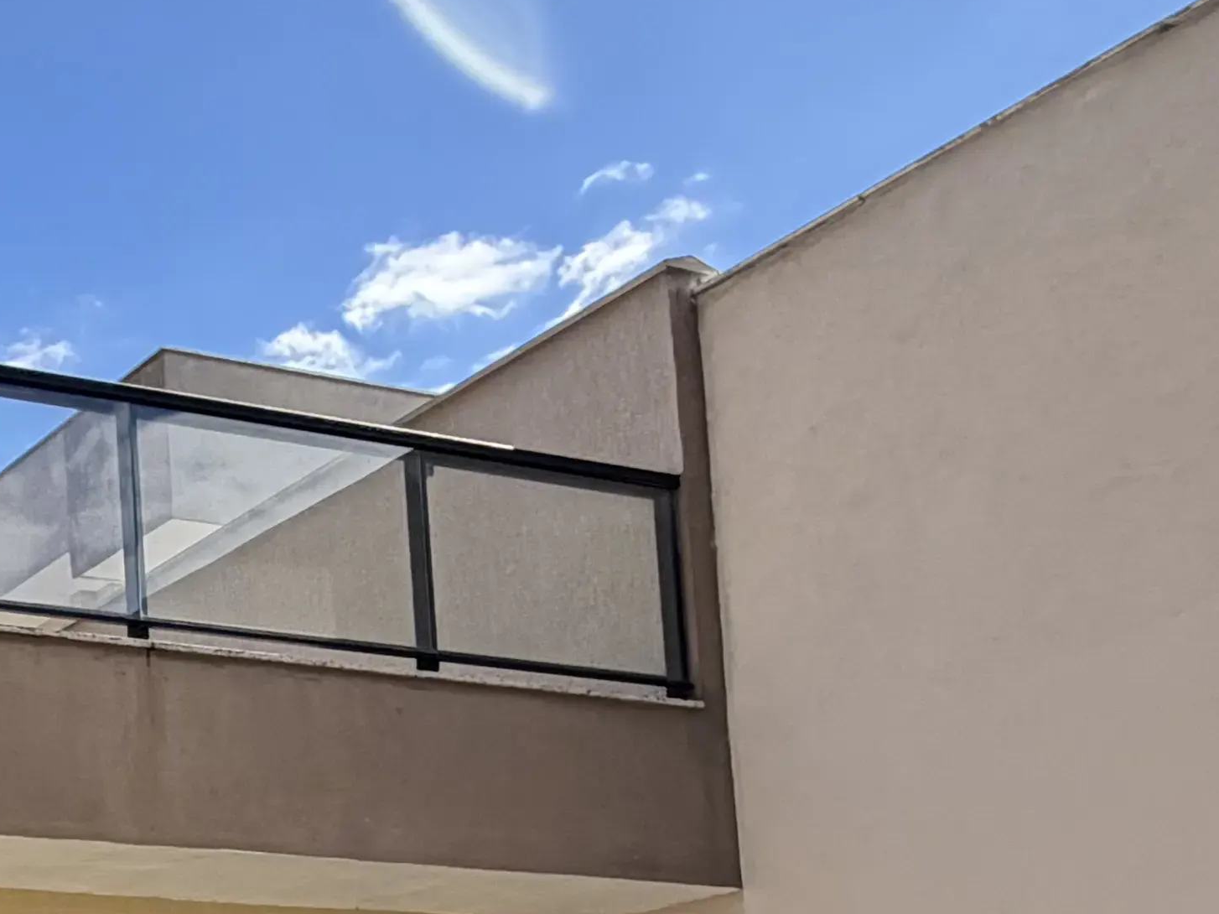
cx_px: -421
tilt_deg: +6.7
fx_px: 1937
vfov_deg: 23.8
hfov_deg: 28.0
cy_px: 1140
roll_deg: +2.7
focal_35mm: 55
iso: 40
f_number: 2.2
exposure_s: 1/686
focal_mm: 2.22
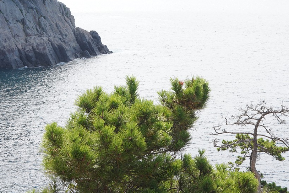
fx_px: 690
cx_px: 144
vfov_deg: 15.6
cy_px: -6
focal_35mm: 86
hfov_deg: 23.6
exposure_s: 1/100
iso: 100
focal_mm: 35
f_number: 9
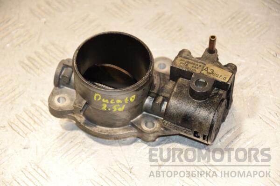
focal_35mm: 158
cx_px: 140
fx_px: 1225
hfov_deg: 13.0
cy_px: 93
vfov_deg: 8.7
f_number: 5.6
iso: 1600
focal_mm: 105
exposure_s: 1/200
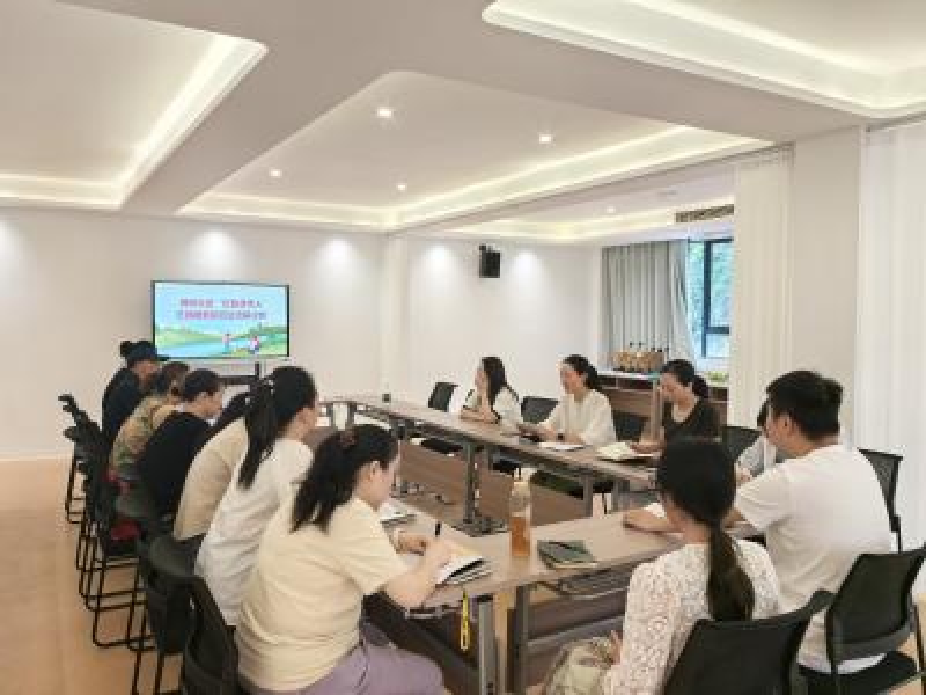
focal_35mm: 27
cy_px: 348
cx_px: 463
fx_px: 722
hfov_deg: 65.3
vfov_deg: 51.4
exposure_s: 1/100
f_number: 4
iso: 200
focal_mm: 5.75
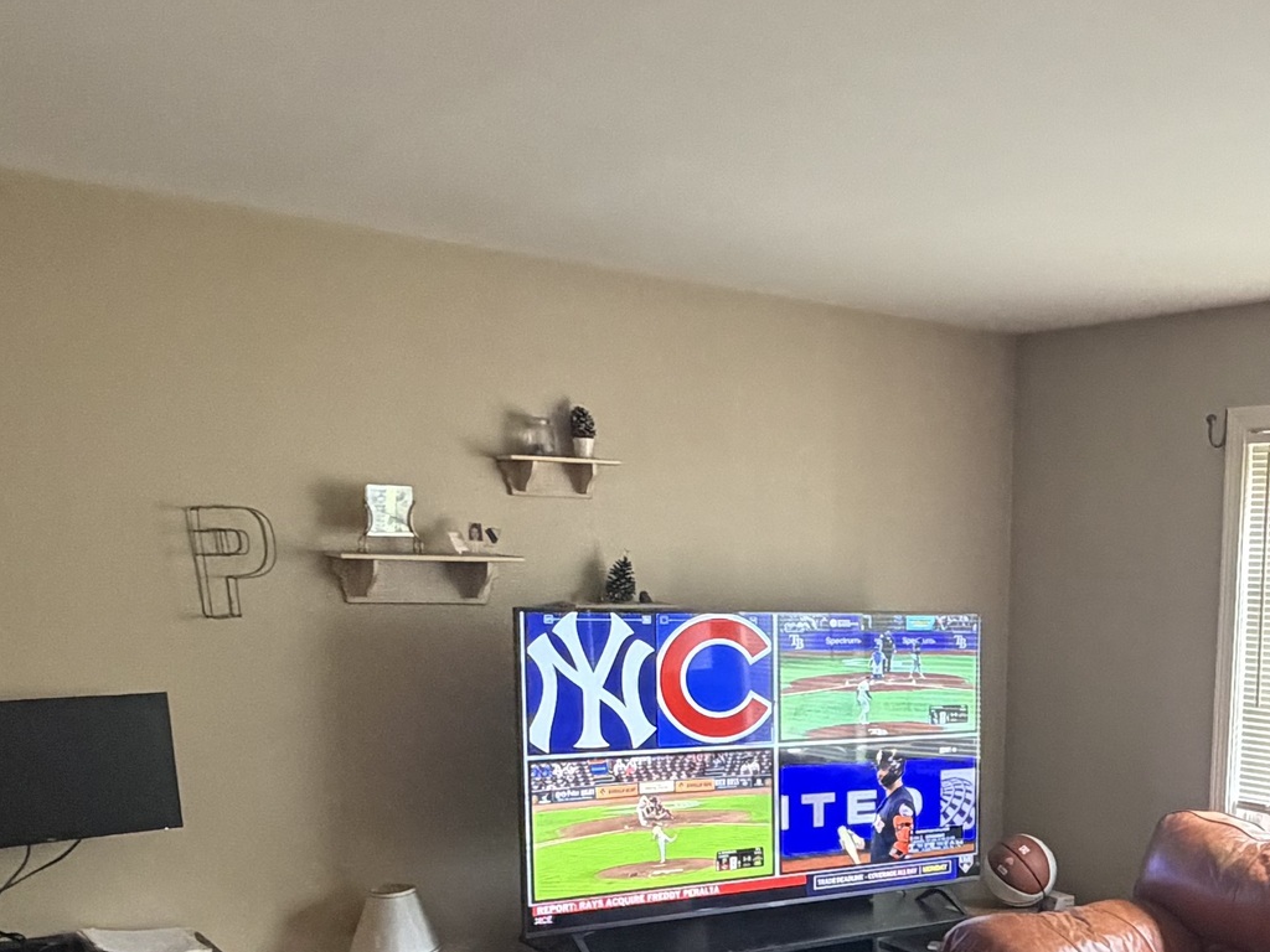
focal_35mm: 42
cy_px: 812
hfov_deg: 42.4
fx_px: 1541
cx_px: 1050
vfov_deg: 33.0
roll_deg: -1.7
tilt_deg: -8.7
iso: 800
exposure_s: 1/60
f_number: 2.2
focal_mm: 2.22
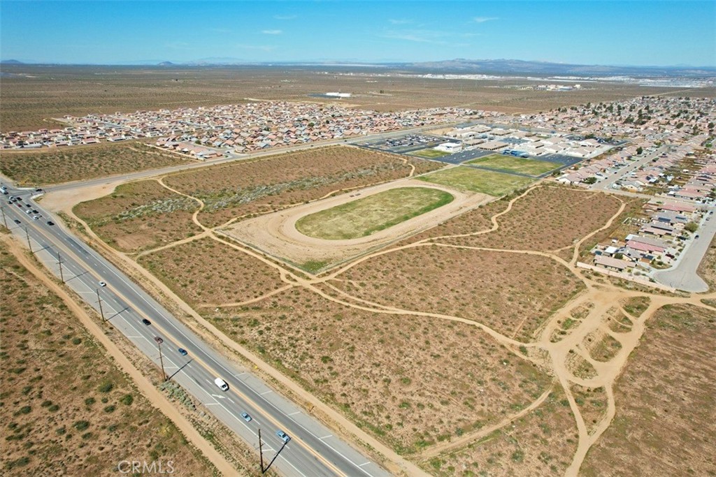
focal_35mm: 22
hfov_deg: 78.6
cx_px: 358
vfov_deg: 57.2
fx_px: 438
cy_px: 238
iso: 100
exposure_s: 1/640
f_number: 2.8
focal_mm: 8.38
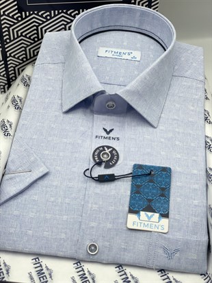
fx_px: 424
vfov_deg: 36.8
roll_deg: -1.4
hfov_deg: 28.0
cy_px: 142
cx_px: 106
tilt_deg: -40.9
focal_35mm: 52
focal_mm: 6
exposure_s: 1/136
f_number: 2
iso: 25
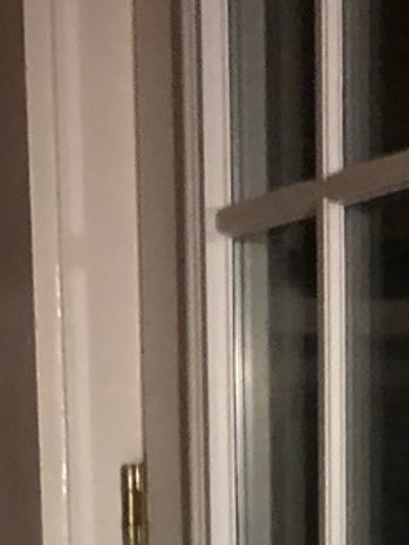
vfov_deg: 13.8
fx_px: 2064
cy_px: 897
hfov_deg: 11.3
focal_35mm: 131
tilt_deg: -9.9
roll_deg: +0.3
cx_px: 279
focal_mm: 4
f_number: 1.8
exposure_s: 1/4
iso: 100
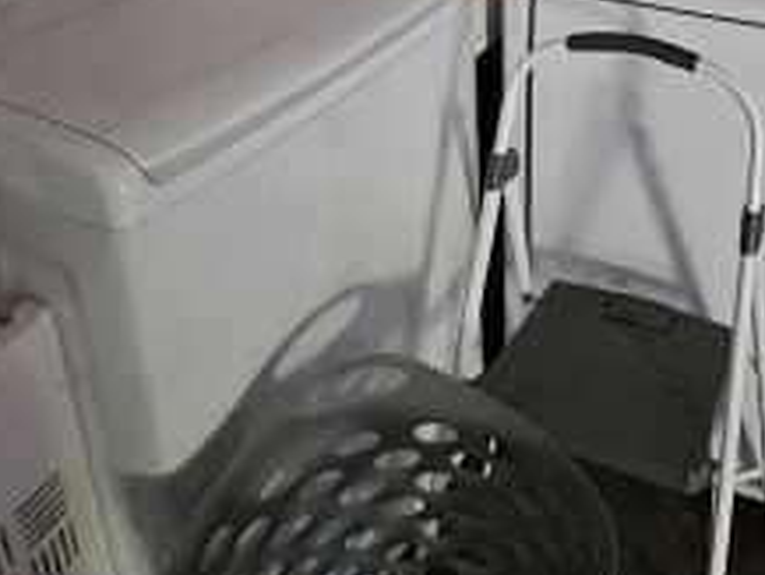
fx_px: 884
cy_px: -14
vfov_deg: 32.7
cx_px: 590
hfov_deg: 44.9
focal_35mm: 40
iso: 1250
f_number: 2.2
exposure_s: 1/24
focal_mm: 2.2
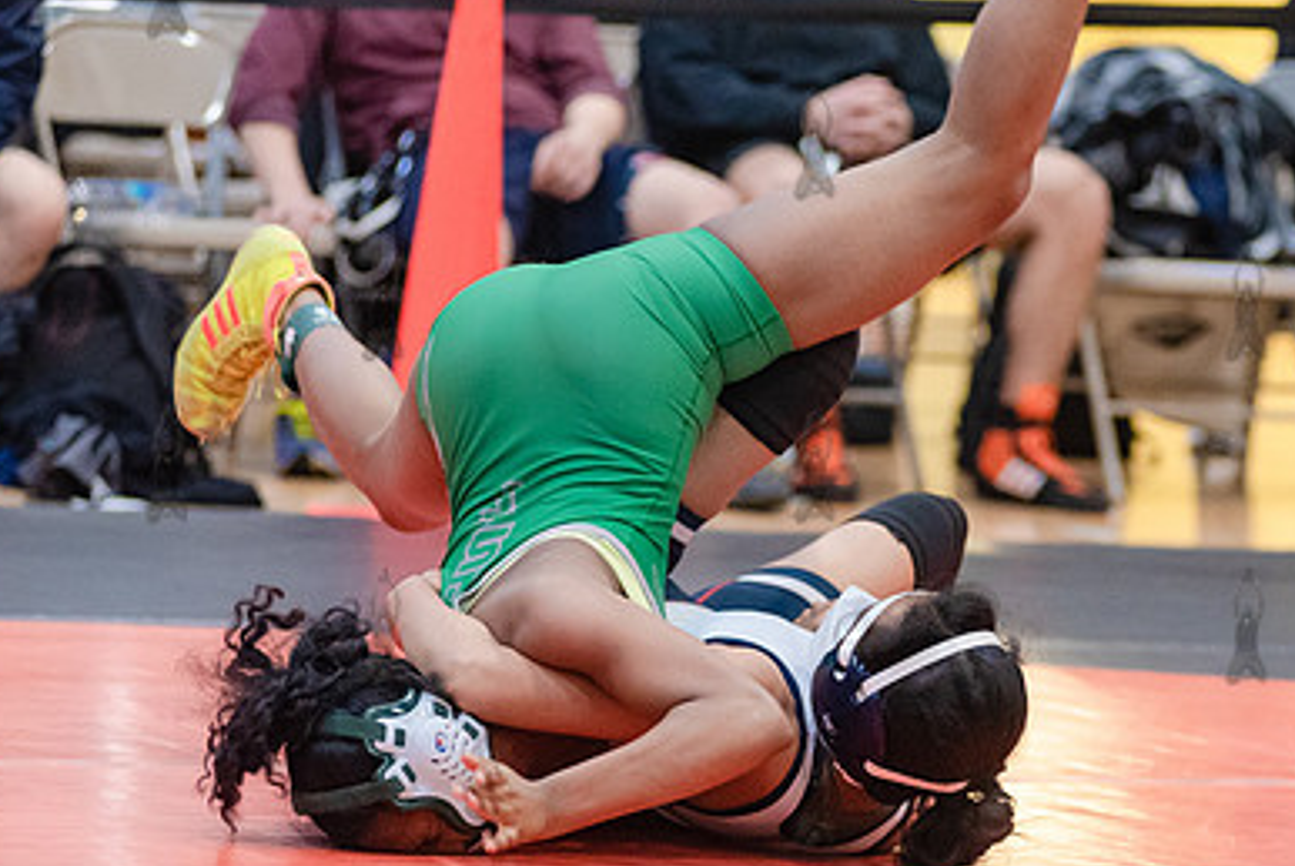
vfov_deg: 5.9
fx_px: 8427
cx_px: 964
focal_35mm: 234
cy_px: 563
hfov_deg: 8.8
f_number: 3.5
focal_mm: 135
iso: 4000
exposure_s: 1/400
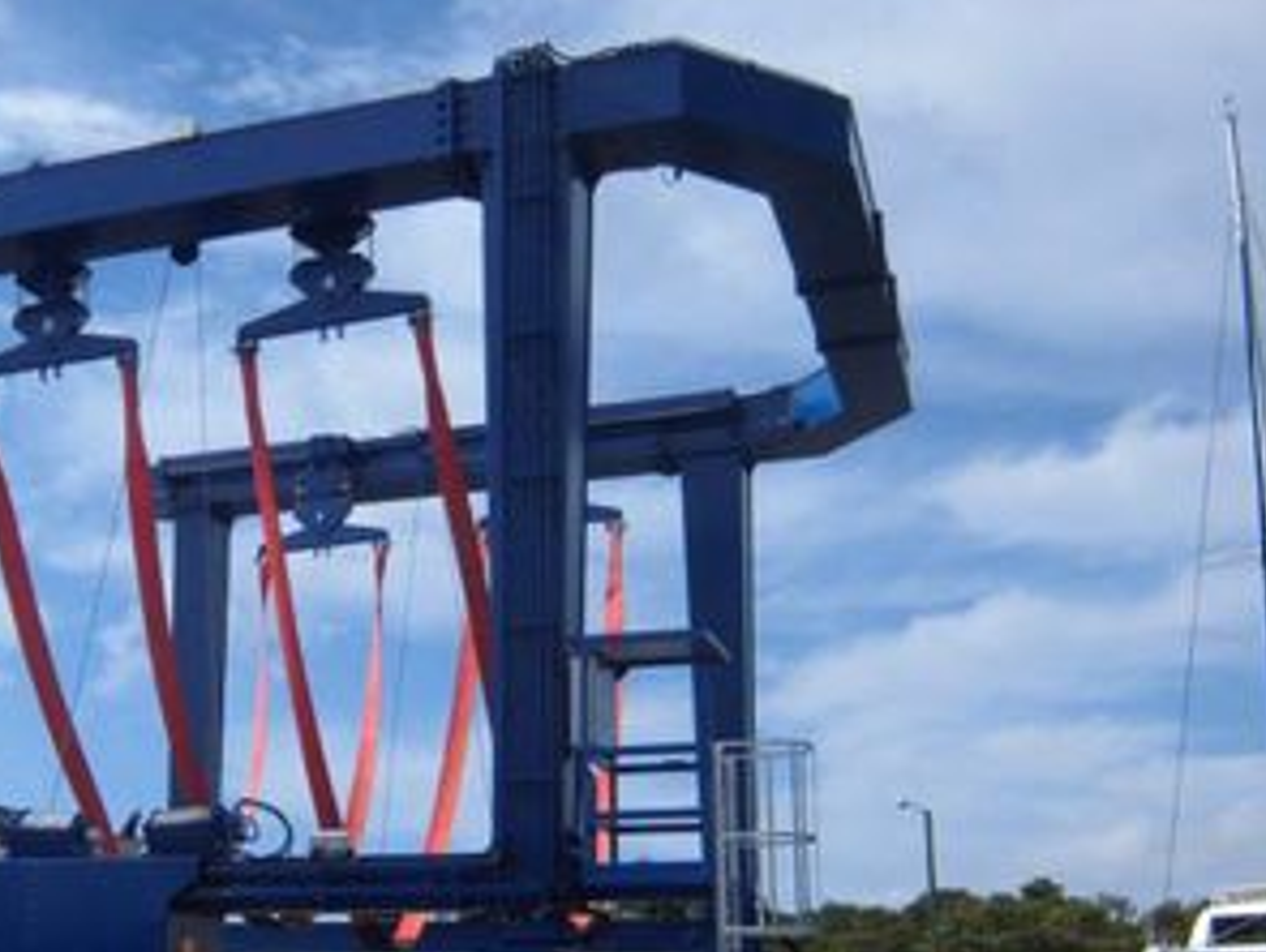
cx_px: 356
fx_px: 1611
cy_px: 663
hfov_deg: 41.9
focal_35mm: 44
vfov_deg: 32.6
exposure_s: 1/320
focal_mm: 4.7
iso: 100
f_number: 7.9
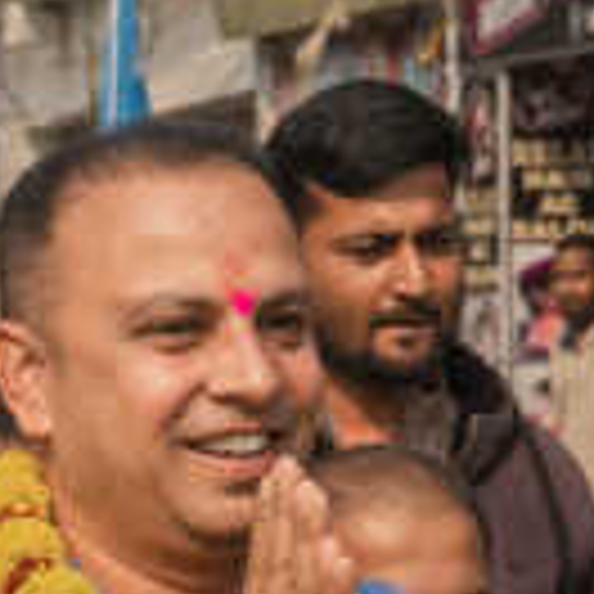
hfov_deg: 7.4
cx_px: 27
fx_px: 4562
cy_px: 594
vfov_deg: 7.4
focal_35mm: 235
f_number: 8
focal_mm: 61
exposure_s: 1/200
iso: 100
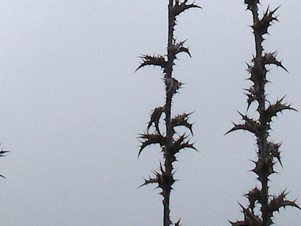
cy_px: -231
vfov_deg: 7.4
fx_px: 1687
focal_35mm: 194
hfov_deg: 10.2
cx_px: 52
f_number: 5.4
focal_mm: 6.3
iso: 64
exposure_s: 1/160
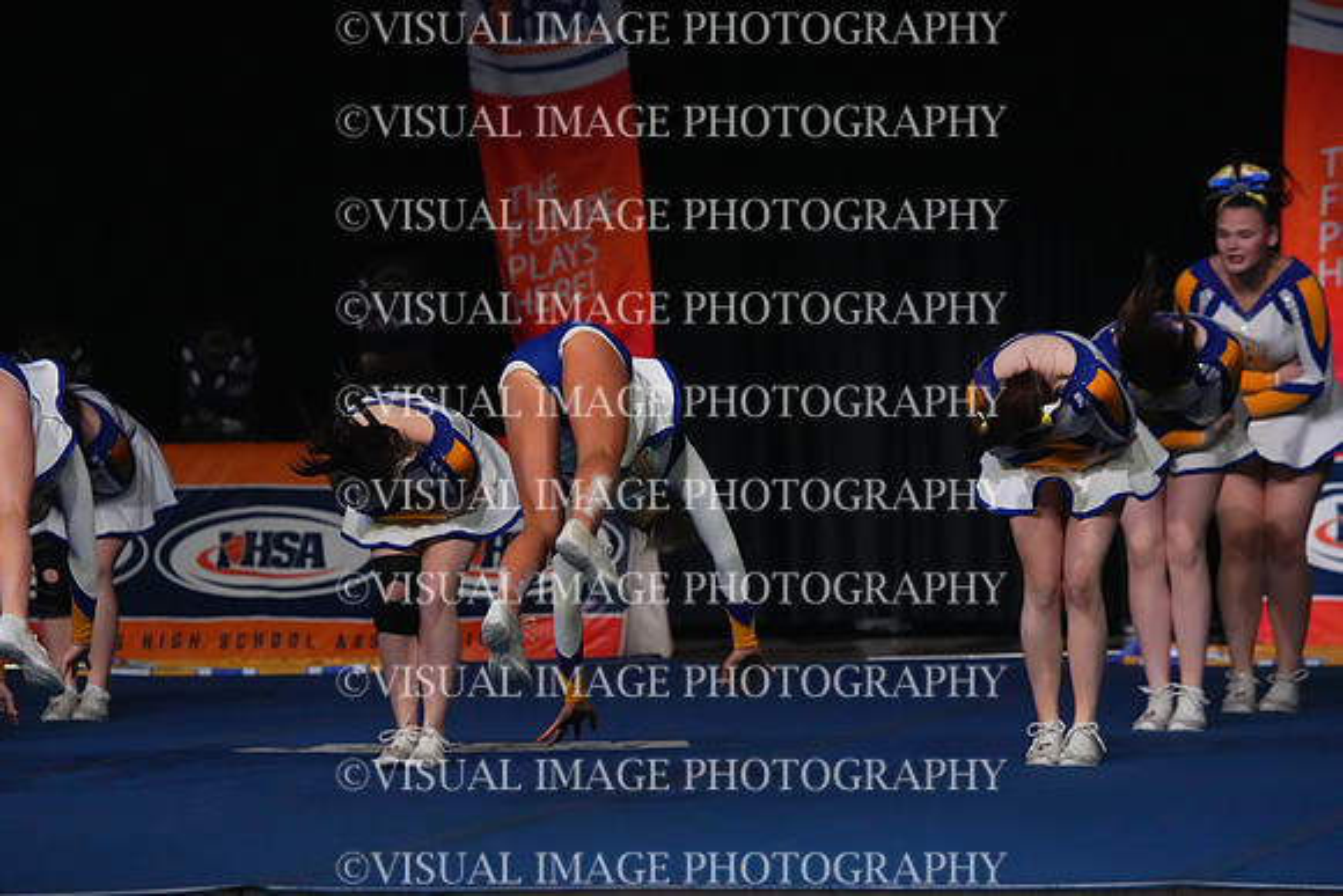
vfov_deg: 6.2
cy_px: 448
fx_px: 8209
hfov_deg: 9.4
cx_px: 672
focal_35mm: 220
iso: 16000
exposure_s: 1/1250
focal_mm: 220
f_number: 5.6
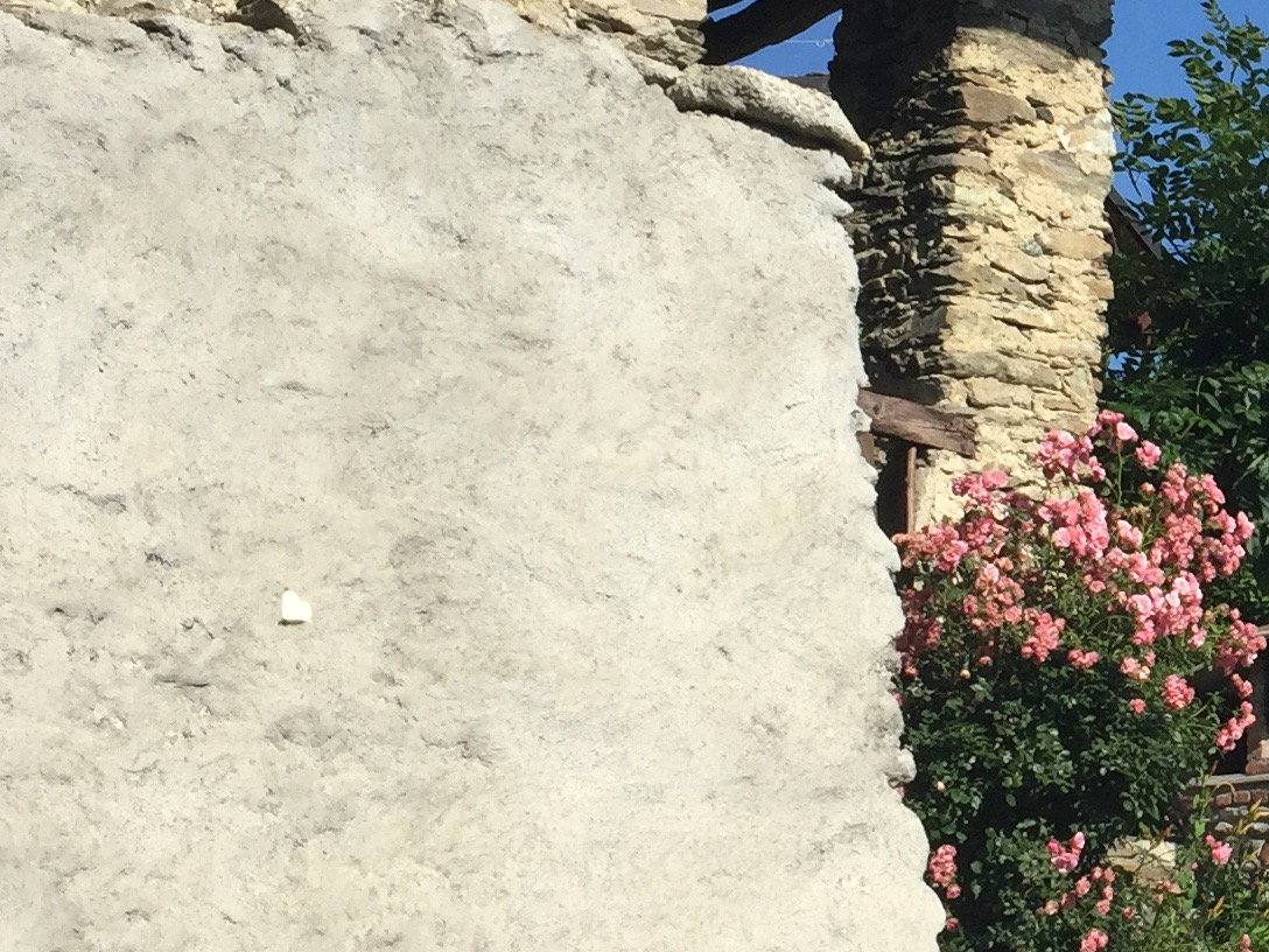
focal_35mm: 87
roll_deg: +1.1
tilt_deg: +15.1
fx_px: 3189
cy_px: 308
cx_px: 1652
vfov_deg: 16.9
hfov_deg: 20.5
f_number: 2.2
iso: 32
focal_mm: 4.15
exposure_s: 1/2639
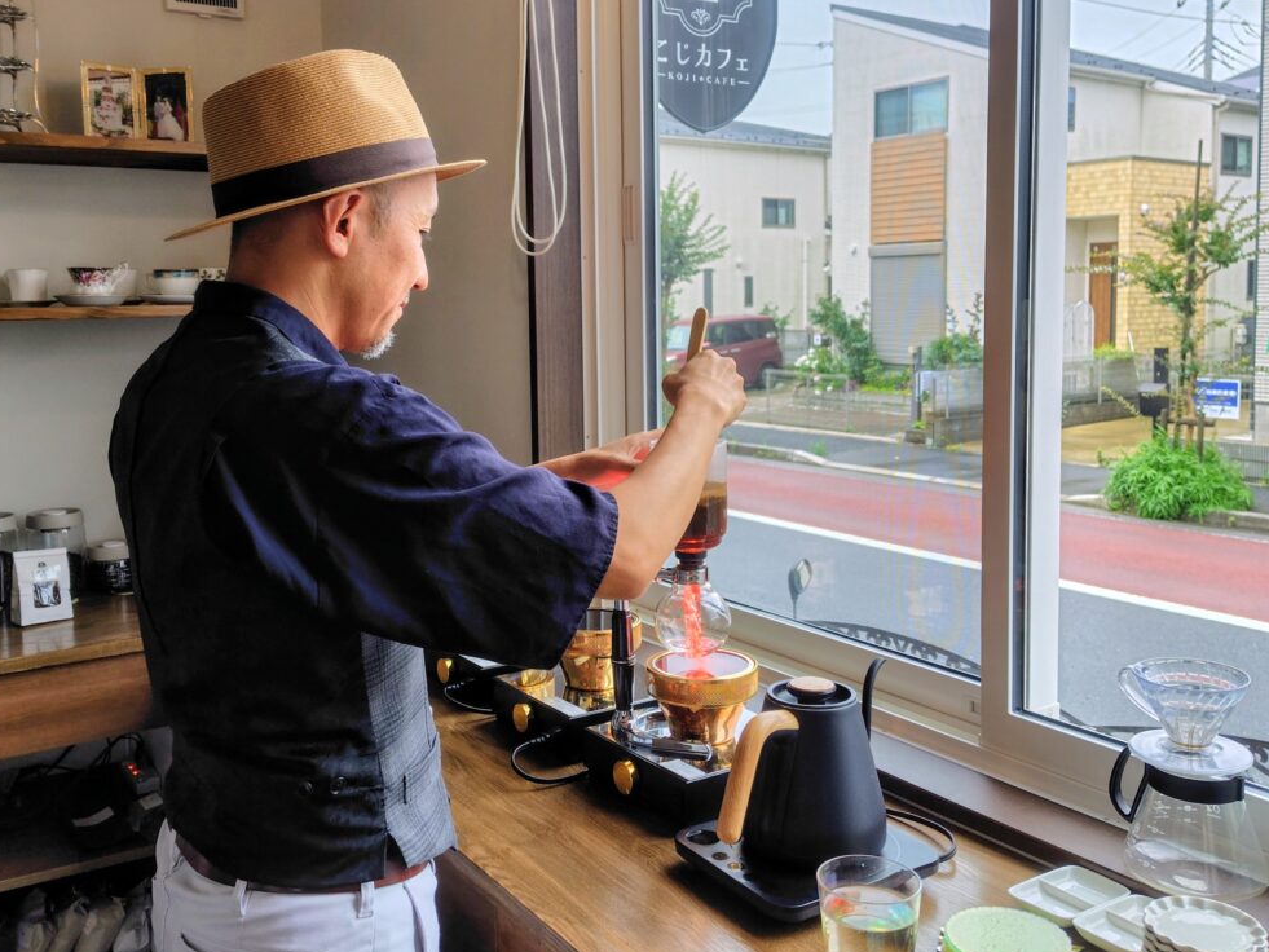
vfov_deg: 46.7
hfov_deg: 59.8
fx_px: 1100
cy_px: 411
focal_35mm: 30
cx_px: 567
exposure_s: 1/120
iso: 50
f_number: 1.9
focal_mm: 5.6
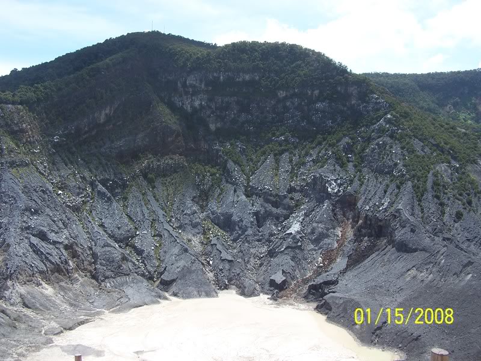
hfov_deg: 49.0
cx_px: 240
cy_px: 180
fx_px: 528
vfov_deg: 37.7
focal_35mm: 38
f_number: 4
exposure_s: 1/500
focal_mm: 6.3
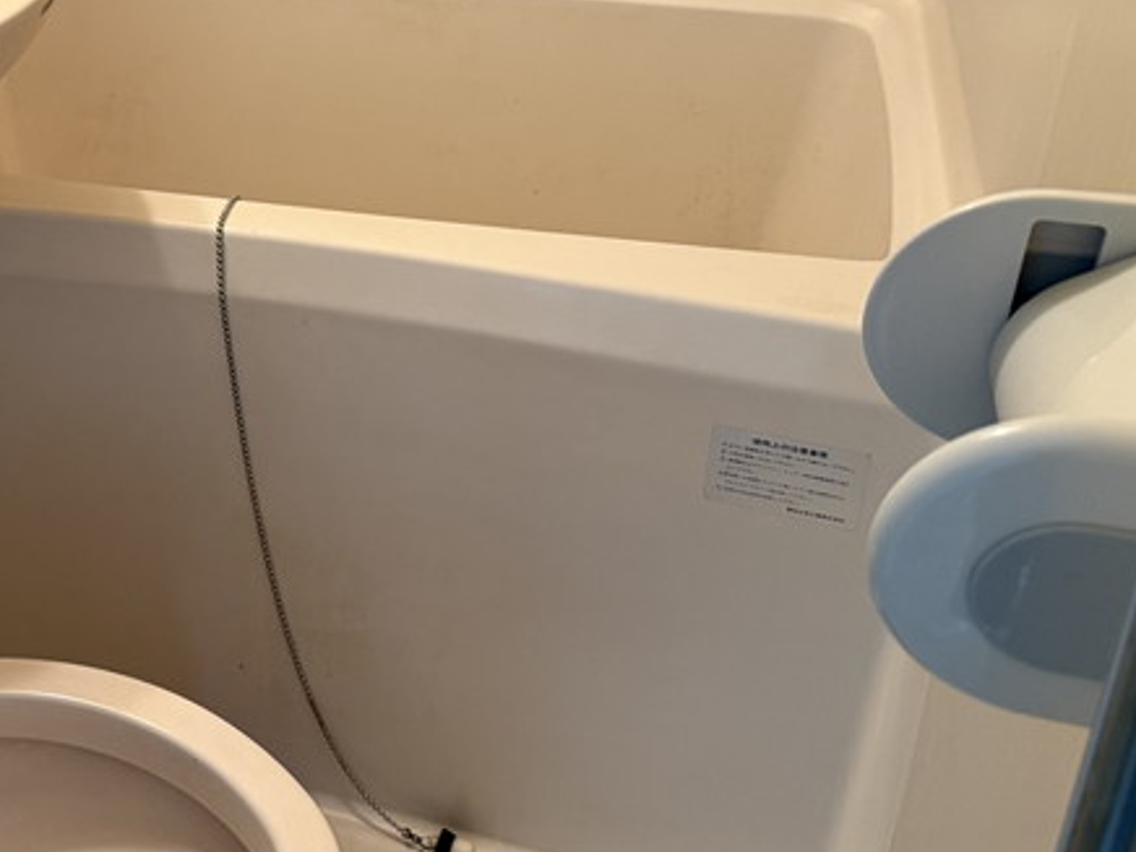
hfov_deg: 32.8
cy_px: 255
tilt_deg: -27.9
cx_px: 73
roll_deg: +3.0
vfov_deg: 26.3
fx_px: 1805
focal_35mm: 55
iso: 400
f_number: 1.78
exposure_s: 1/60
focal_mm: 6.76
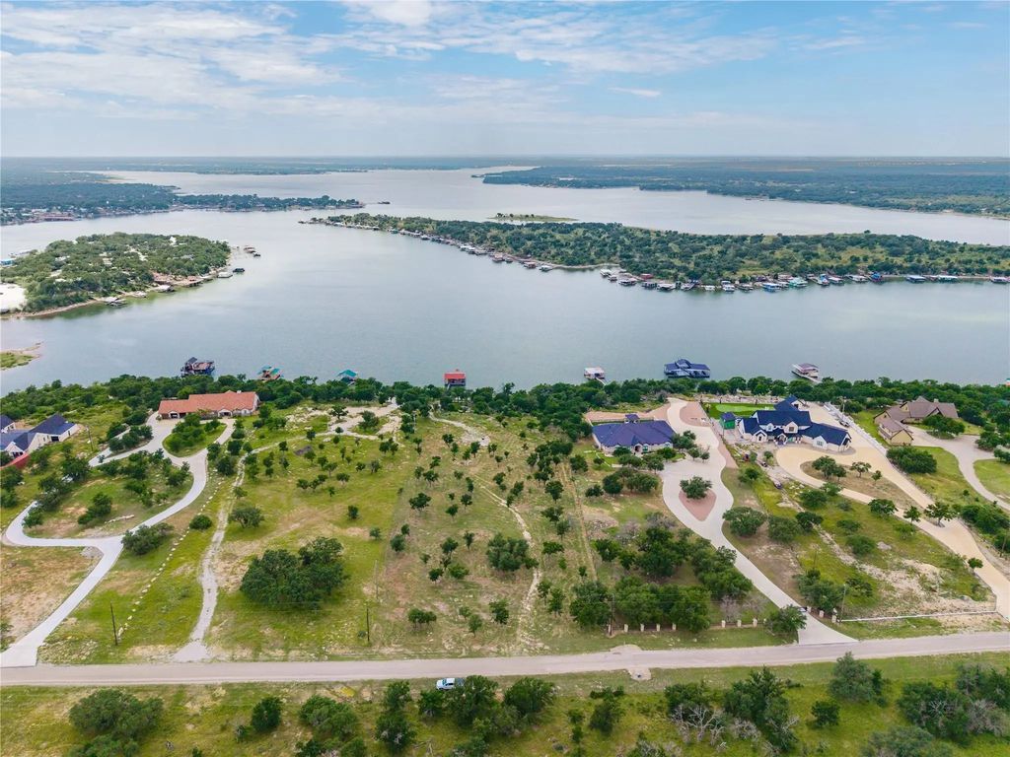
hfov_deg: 71.6
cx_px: 505
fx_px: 700
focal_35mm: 24
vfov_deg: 56.8
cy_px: 378
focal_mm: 8.67
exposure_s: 1/3200
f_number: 1.8
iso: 200
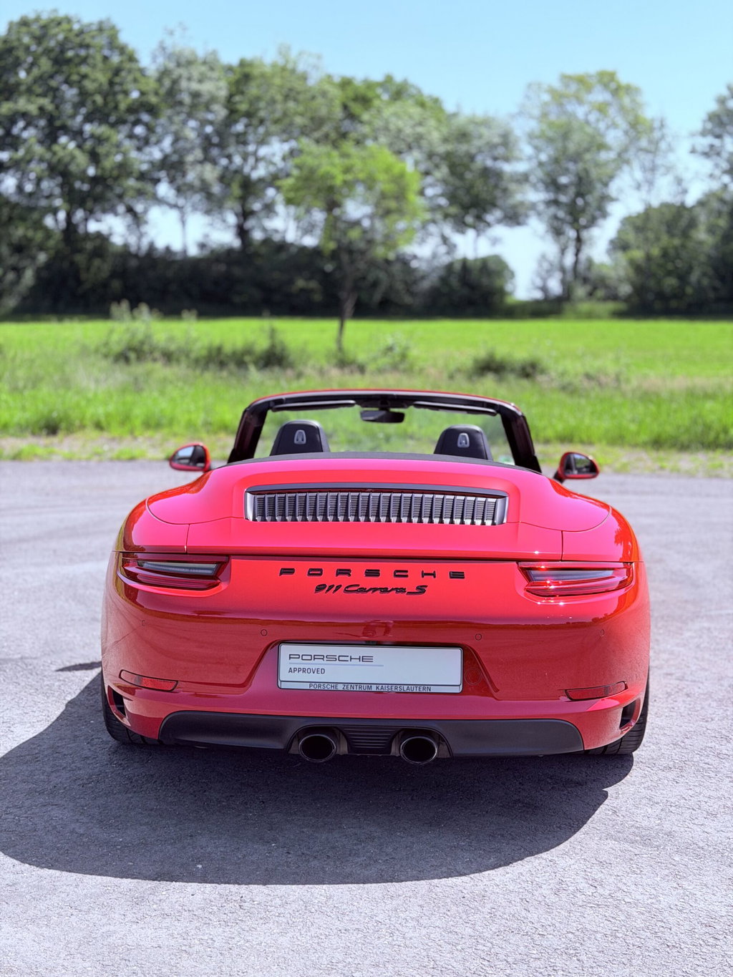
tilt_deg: -7.3
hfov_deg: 30.3
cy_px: 488
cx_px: 366
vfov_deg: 39.7
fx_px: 1355
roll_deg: +0.0
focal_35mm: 48
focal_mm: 6.76
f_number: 1.78
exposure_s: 1/2762
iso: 80
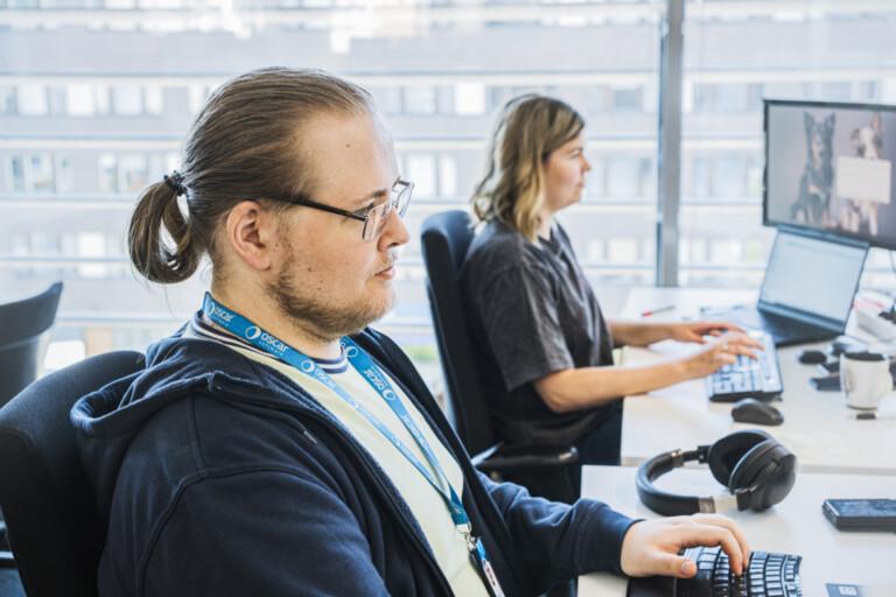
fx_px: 1244
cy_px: 298
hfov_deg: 39.6
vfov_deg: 27.0
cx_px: 448
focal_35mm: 50
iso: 800
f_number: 3.2
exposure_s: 1/125
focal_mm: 33
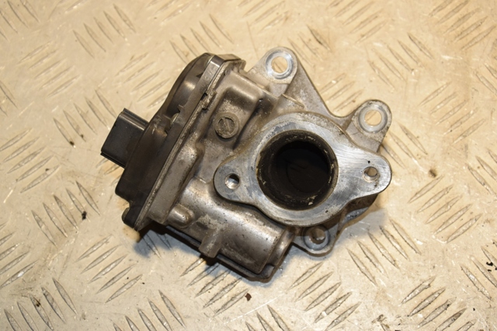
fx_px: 931
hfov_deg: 29.9
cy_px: 166
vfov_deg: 20.1
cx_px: 248
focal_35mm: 68
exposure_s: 1/200
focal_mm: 45
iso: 800
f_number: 7.1
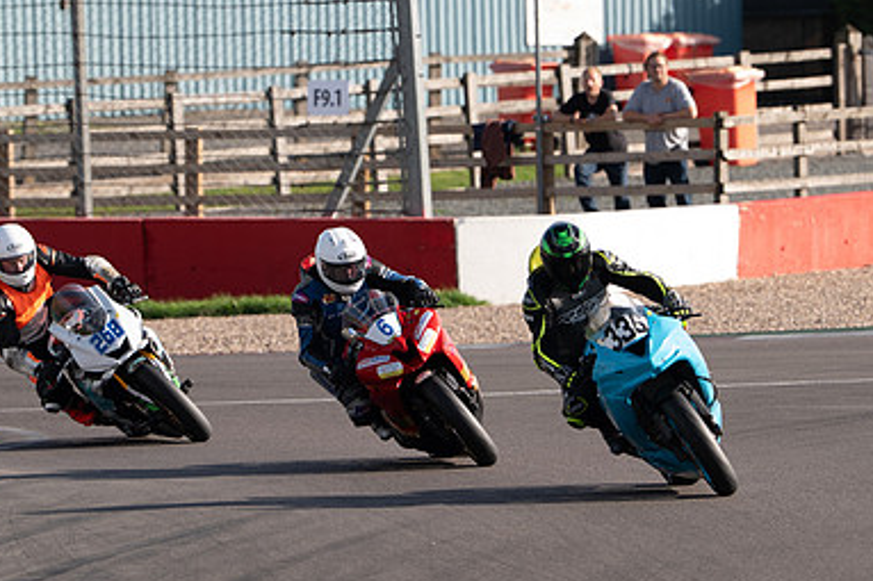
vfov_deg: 2.6
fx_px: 12677
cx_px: 415
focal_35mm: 523
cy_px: 322
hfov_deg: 3.9
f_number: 5
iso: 125
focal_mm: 285
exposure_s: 1/500
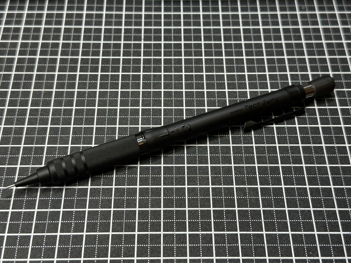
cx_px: 176
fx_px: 487
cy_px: 132
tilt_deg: -57.5
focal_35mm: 48
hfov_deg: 39.7
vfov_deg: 30.3
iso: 50
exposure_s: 1/60
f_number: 1.78
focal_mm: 6.86
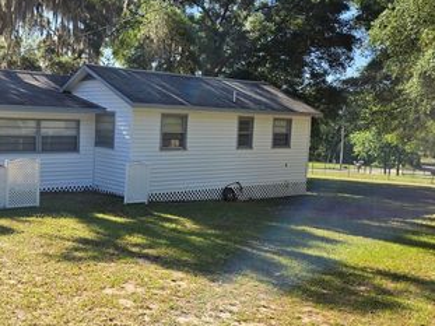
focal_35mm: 37
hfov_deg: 47.6
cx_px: 92
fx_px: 465
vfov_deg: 38.6
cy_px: 163
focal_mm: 5.4
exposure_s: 1/1058
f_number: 1.8
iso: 25
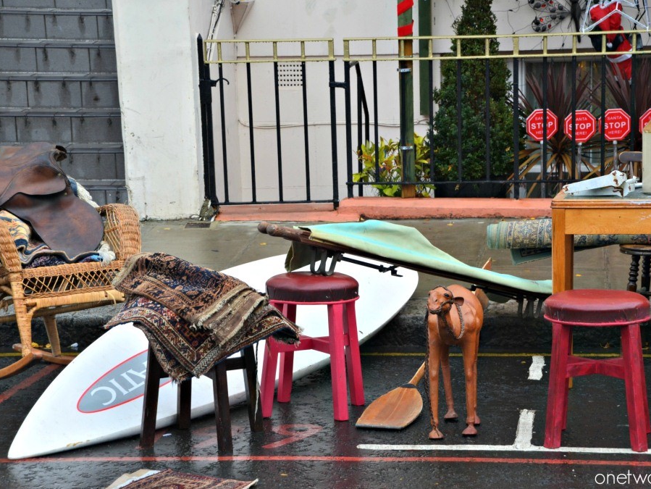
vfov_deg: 13.9
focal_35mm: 107
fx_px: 2005
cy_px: 245
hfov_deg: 18.4
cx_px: 366
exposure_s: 1/200
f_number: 10
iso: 400
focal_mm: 65
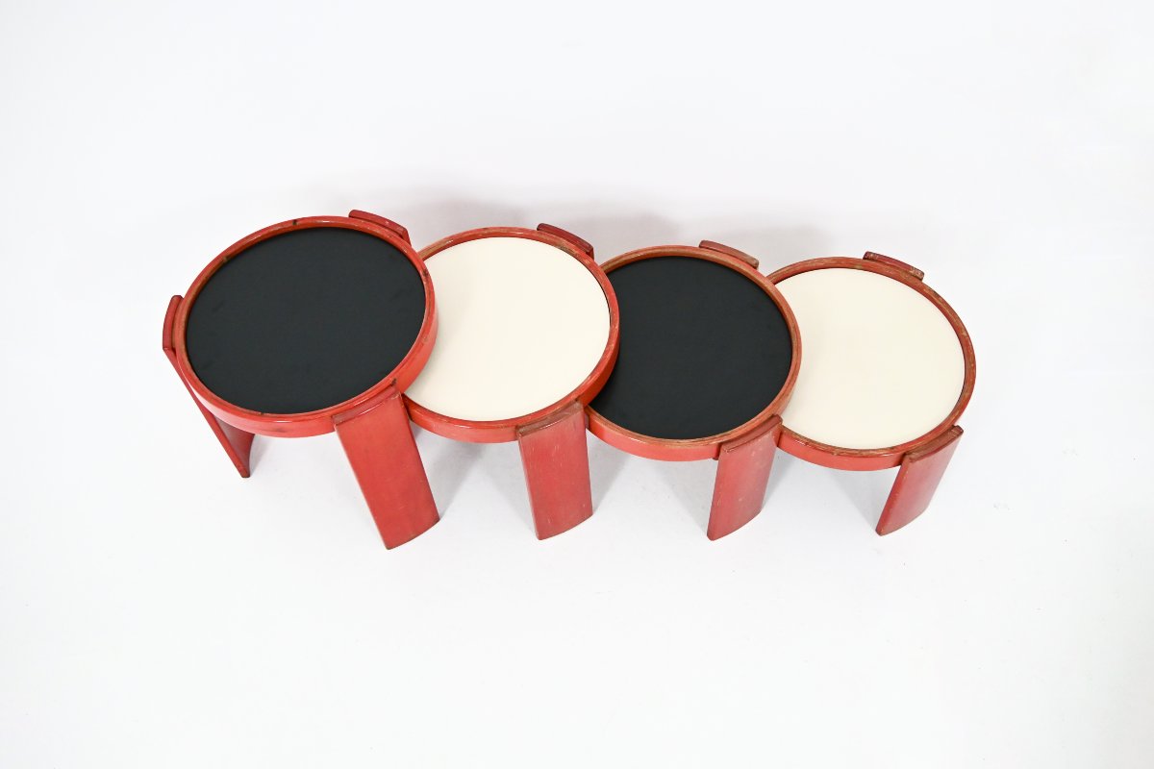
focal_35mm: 32
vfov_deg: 40.8
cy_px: 384
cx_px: 577
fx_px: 1034
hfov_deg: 58.3
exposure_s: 1/125
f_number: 3.5
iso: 1400
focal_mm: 21.5
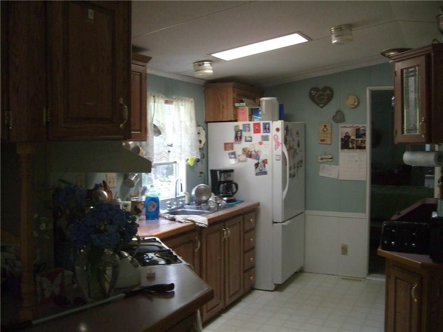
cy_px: 166
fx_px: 486
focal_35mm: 38
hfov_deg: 49.0
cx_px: 222
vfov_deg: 37.7
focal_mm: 6.2
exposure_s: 1/60
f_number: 2.7
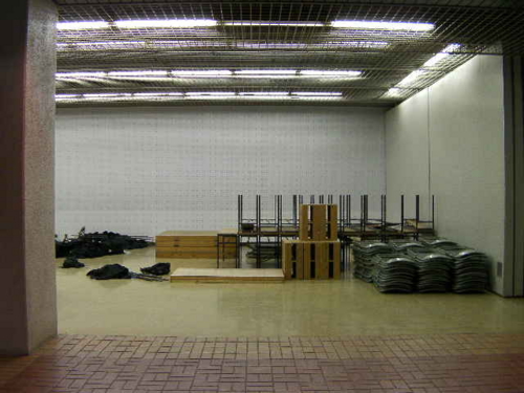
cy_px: 196
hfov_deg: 49.0
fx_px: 575
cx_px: 262
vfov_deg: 37.7
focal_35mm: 38
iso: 200
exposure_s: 1/29
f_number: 3.5
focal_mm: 6.8
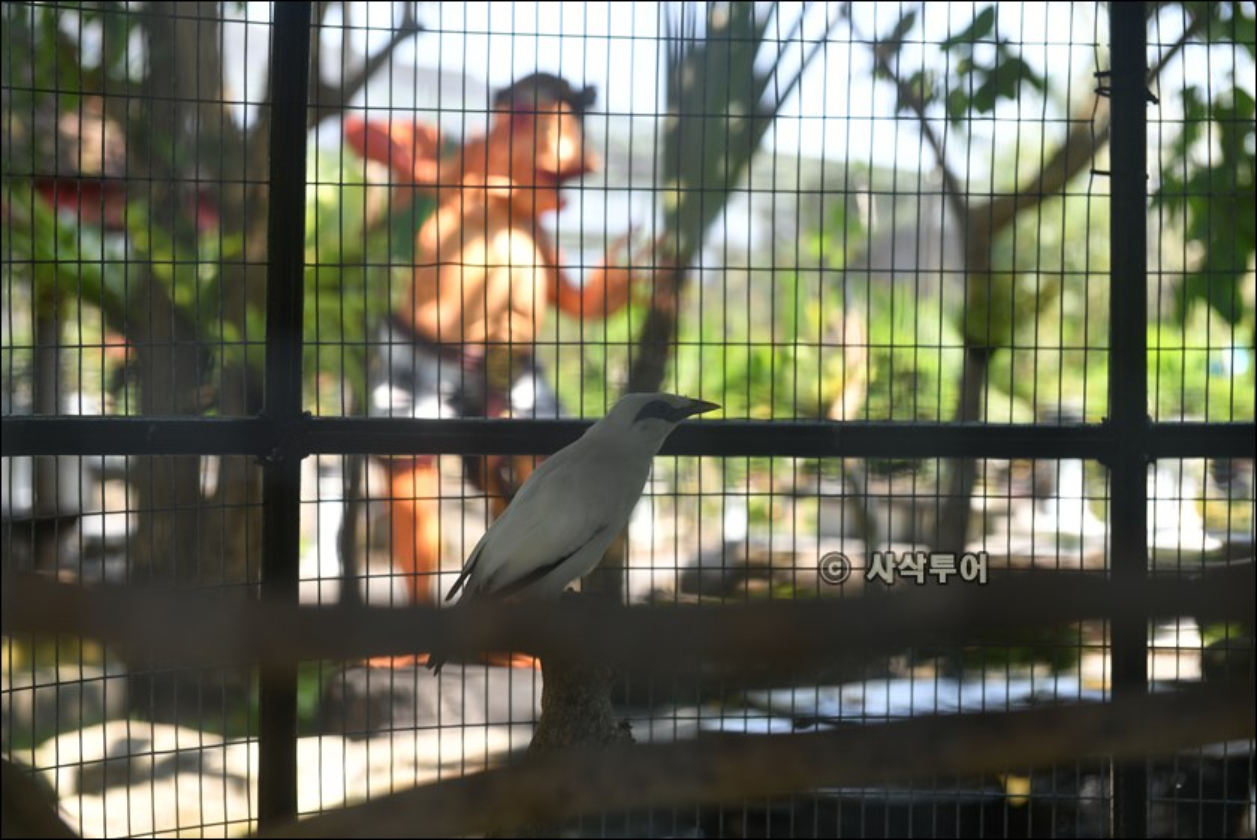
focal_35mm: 70
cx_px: 628
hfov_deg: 28.8
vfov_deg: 19.5
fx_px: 2445
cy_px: 420
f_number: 6.3
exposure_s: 1/160
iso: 200
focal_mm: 70
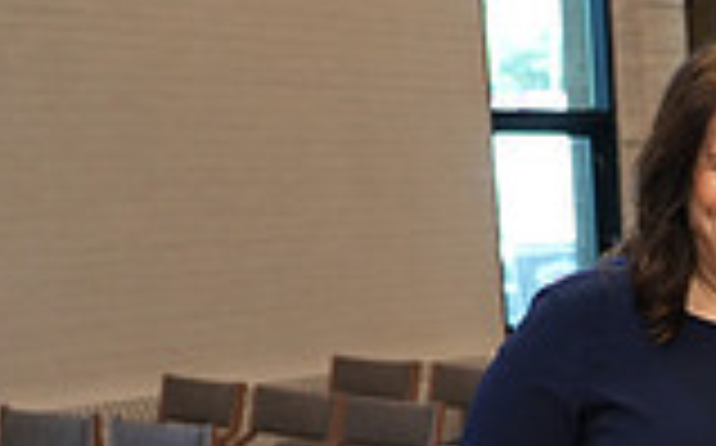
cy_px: 678
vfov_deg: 12.0
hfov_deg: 16.7
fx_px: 2027
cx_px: 1283
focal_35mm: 104
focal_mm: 28
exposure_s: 1/80
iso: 640
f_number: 4
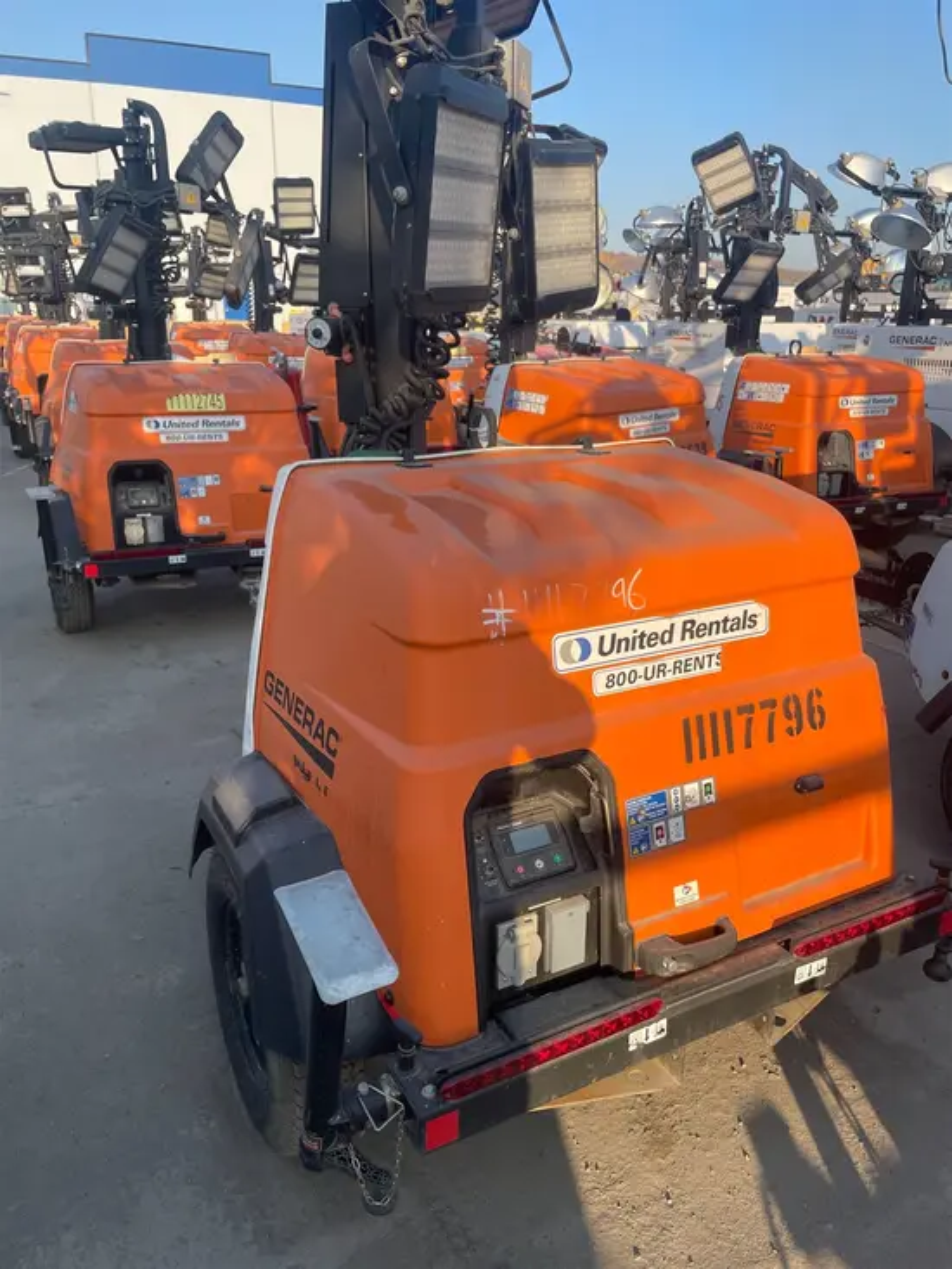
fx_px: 953
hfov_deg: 53.1
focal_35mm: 26
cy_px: 634
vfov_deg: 67.3
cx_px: 476
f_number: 1.6
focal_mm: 4.2
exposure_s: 1/1511
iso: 50
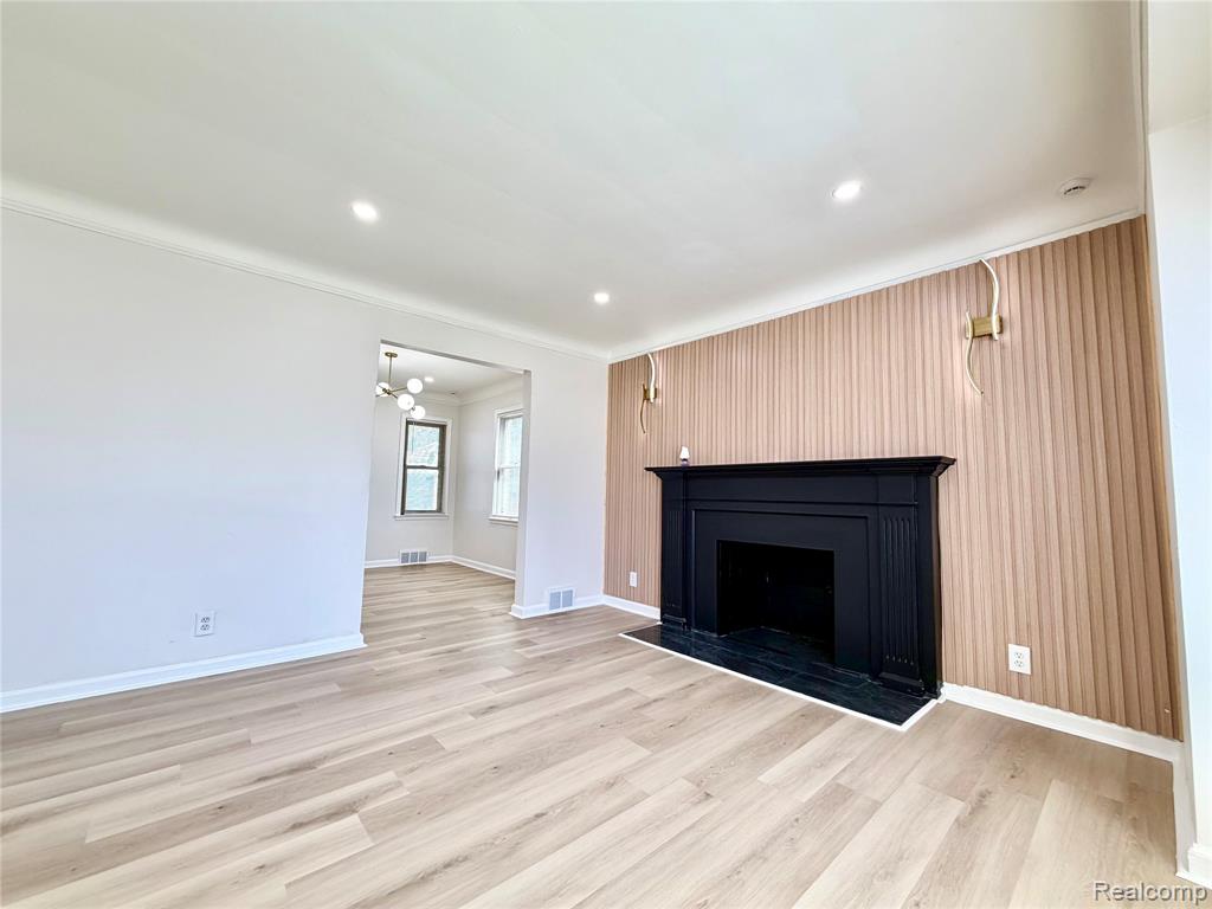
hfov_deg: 102.1
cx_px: 606
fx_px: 490
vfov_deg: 85.7
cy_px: 454
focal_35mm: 14
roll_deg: -1.3
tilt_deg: +4.6
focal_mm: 2.22
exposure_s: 1/120
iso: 160
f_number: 2.2
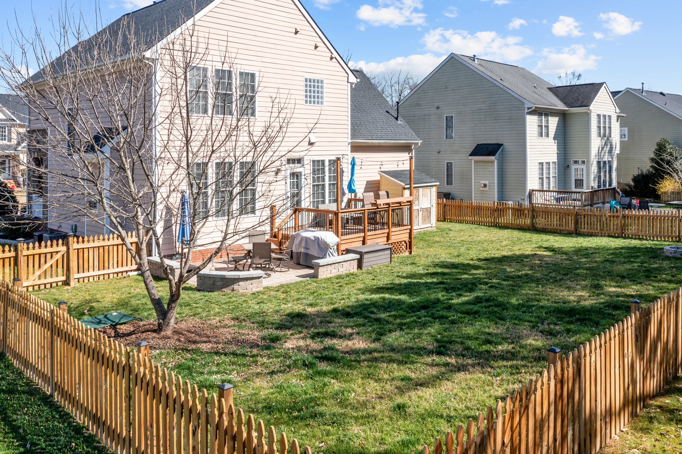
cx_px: 341
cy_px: 227
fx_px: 530
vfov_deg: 46.4
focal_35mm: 28
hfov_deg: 65.5
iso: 100
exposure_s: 1/400
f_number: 5.6
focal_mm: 10.26
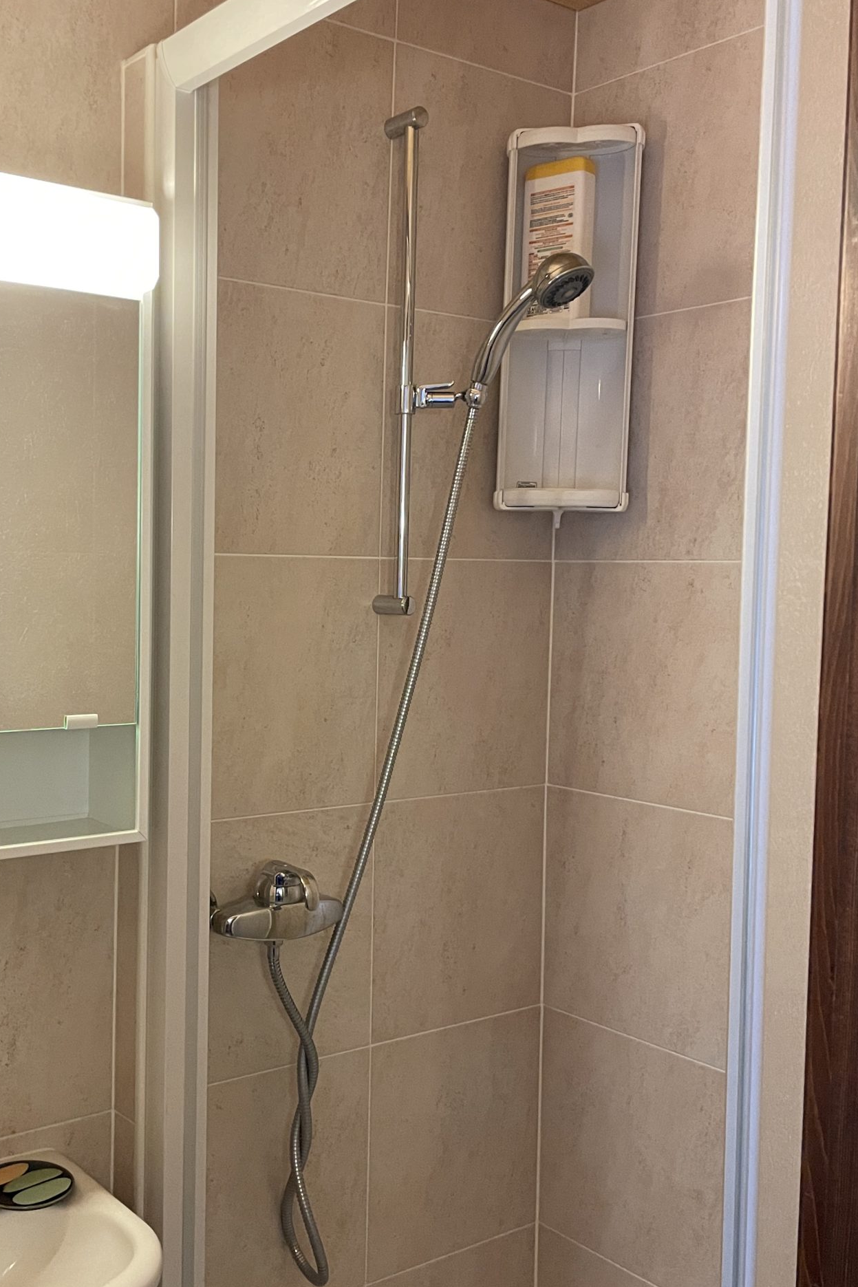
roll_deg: -0.6
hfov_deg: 35.3
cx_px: 243
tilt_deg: -3.9
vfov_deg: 51.9
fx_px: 1323
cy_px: 655
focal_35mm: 37
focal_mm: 4.2
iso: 400
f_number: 1.6
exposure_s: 1/33
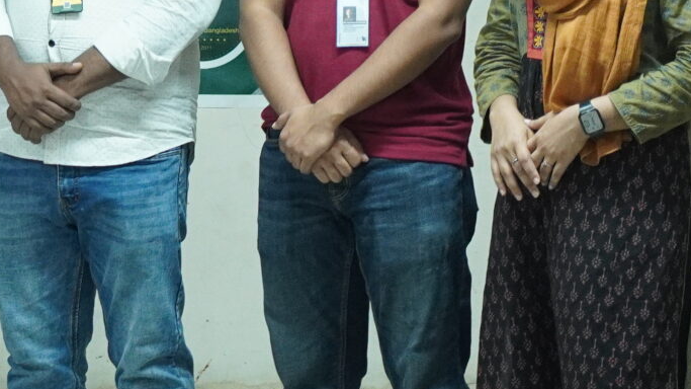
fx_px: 6046
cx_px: -469
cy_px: -149
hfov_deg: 6.4
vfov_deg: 3.7
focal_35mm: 330
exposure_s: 1/160
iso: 1250
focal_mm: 56
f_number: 1.7
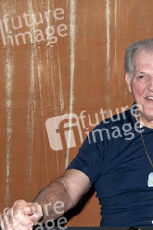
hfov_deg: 21.0
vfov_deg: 30.8
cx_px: 124
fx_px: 407
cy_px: 176
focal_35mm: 64
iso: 400
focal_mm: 38
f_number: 4.5
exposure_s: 1/400
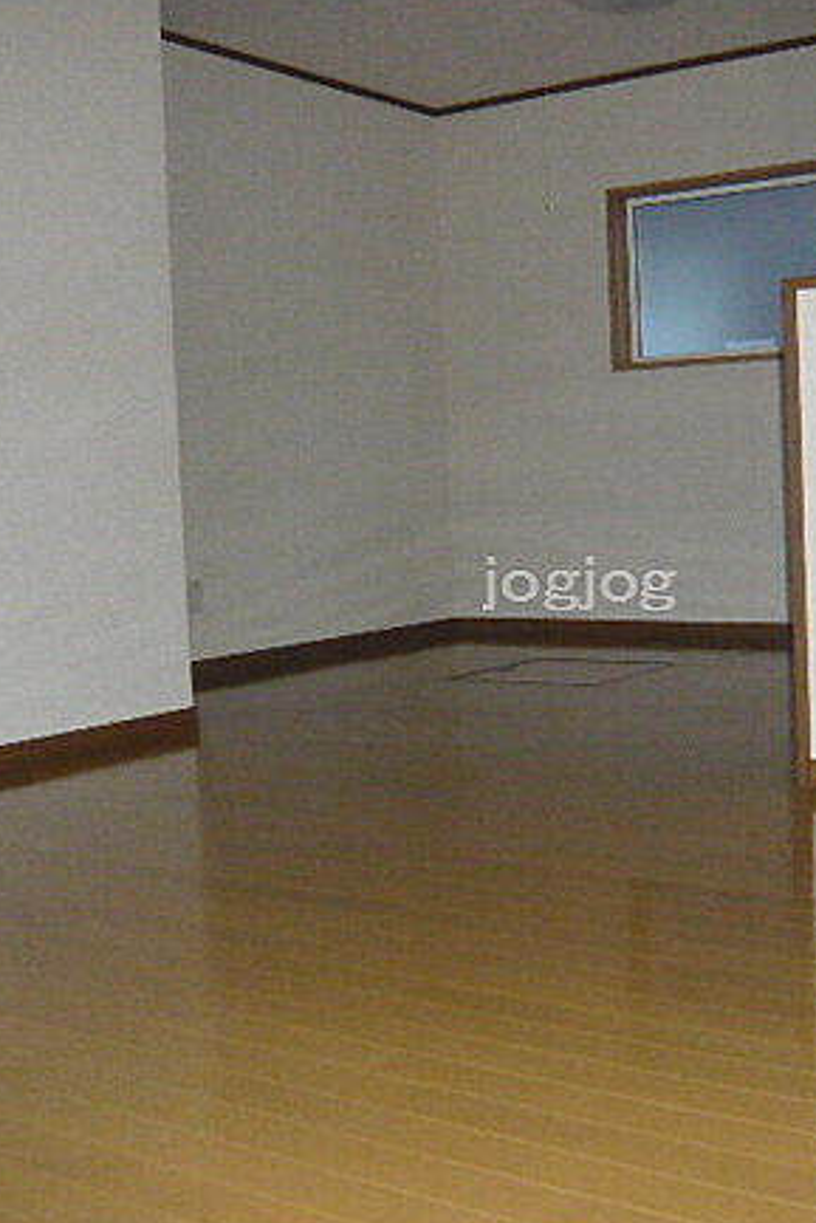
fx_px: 1461
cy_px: 576
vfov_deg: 45.4
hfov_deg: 30.8
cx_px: 587
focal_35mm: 43
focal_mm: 4.6
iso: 500
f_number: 2.8
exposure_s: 1/30
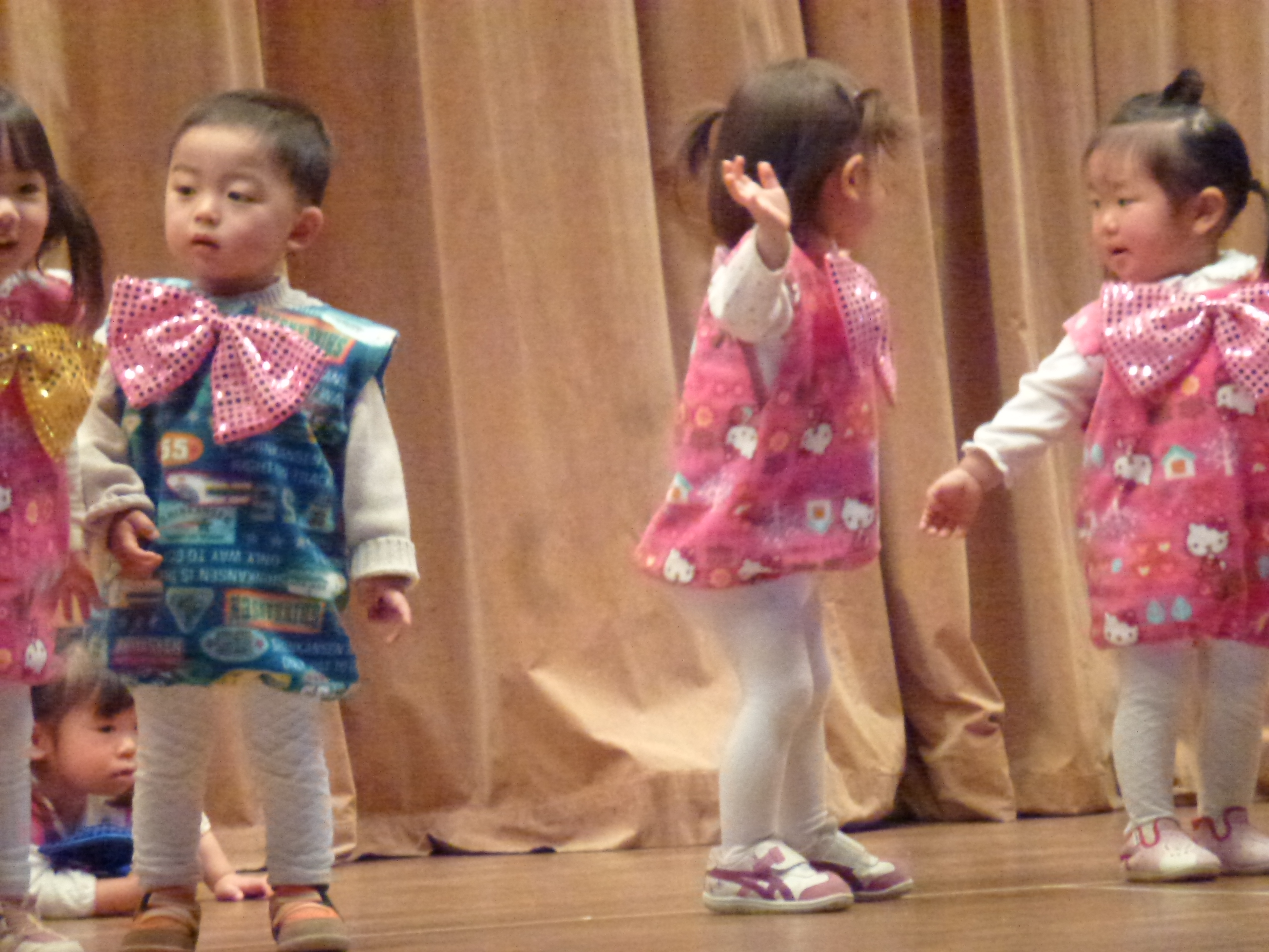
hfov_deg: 8.5
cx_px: 634
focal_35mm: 232
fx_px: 8505
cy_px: 476
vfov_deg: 6.4
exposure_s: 1/50
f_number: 5.6
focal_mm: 41.5
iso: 1600
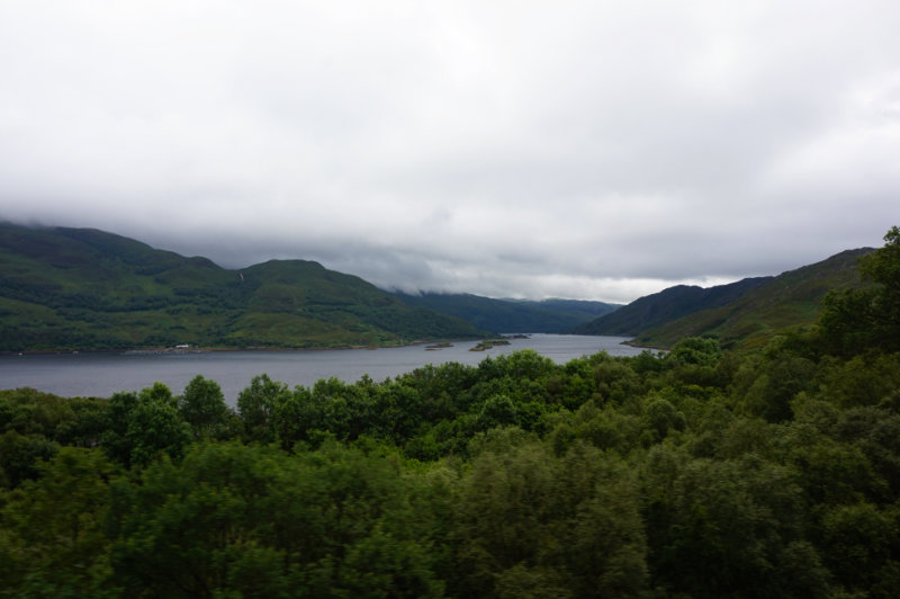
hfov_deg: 73.8
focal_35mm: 24
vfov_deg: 53.1
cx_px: 450
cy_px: 300
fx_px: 599
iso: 100
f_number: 13
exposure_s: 1/80
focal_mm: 16
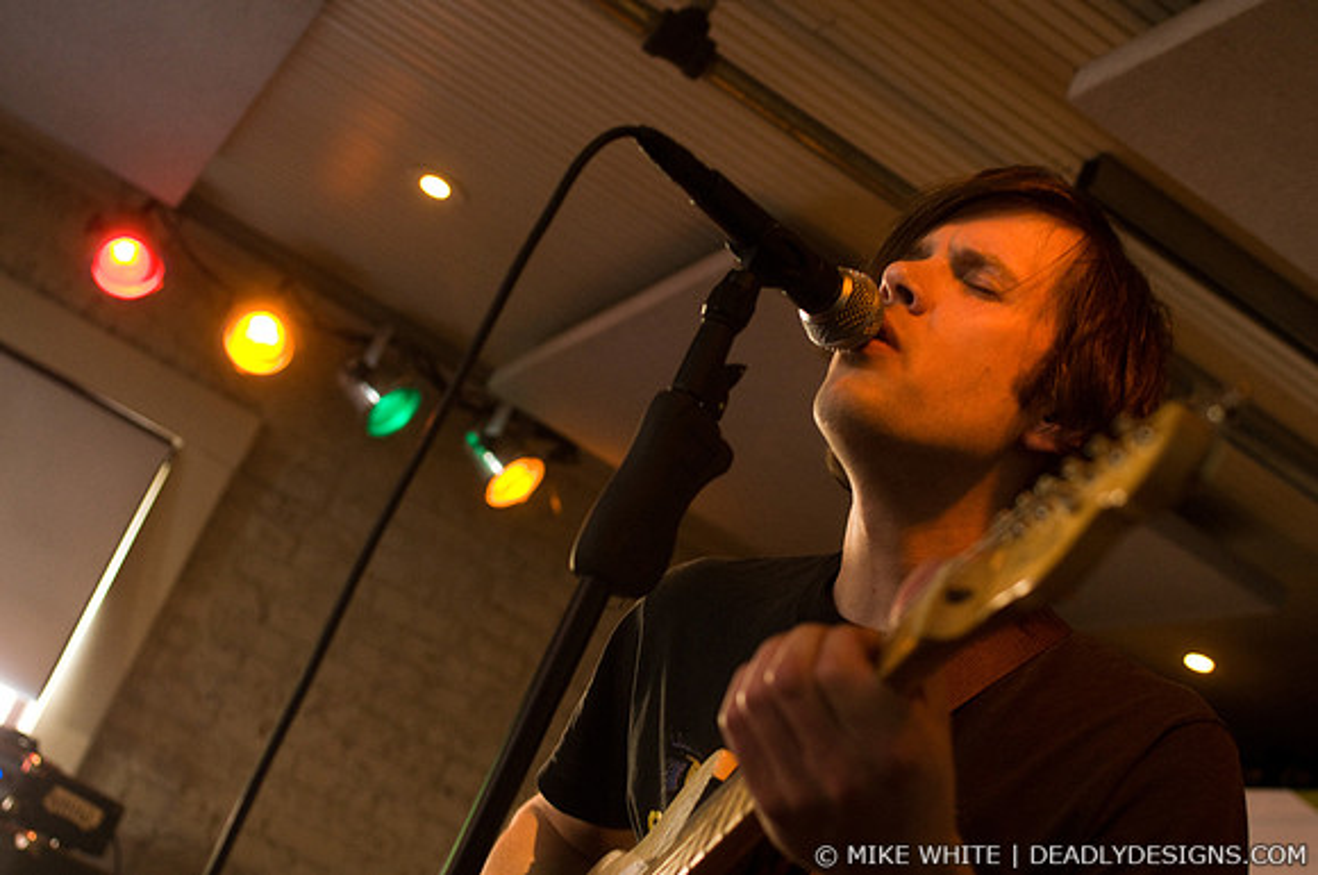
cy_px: 438
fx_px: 1919
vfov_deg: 25.7
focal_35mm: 52
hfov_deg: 37.9
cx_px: 659
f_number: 3.2
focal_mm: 35
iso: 800
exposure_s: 1/50
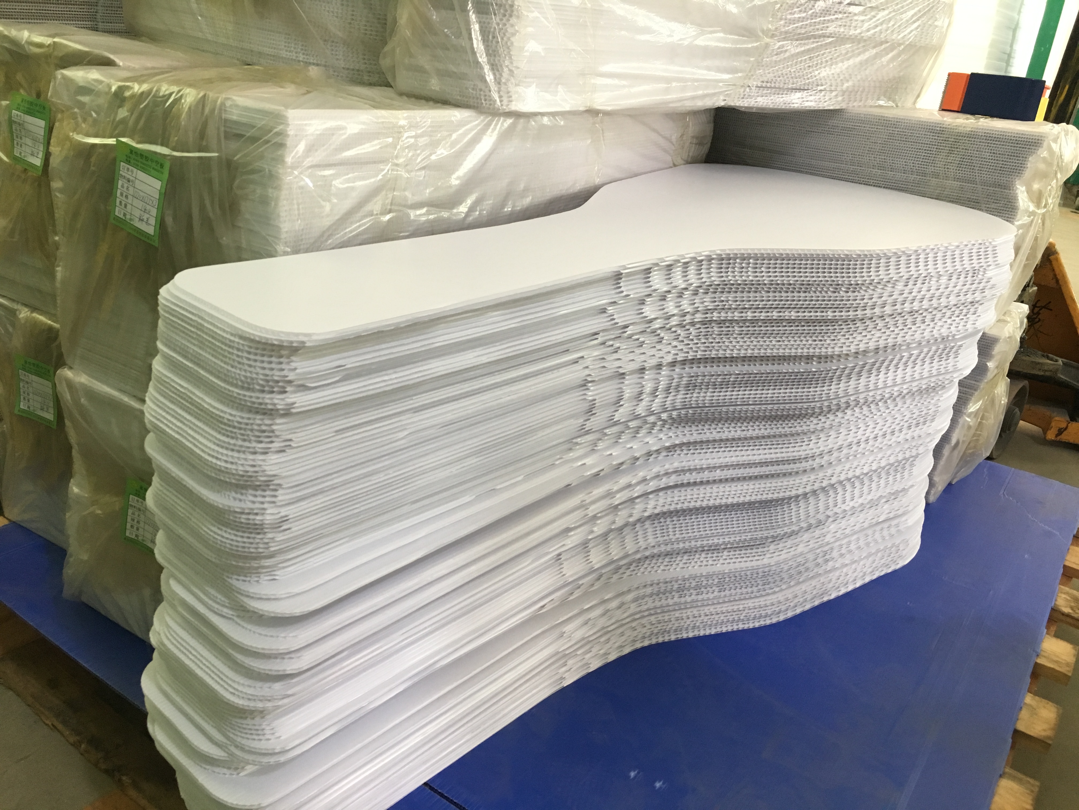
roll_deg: -7.4
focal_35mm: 29
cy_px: 405
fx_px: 904
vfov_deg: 48.2
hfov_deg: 61.7
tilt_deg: -22.8
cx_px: 540
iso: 160
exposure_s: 1/33
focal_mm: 4.15
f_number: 2.2
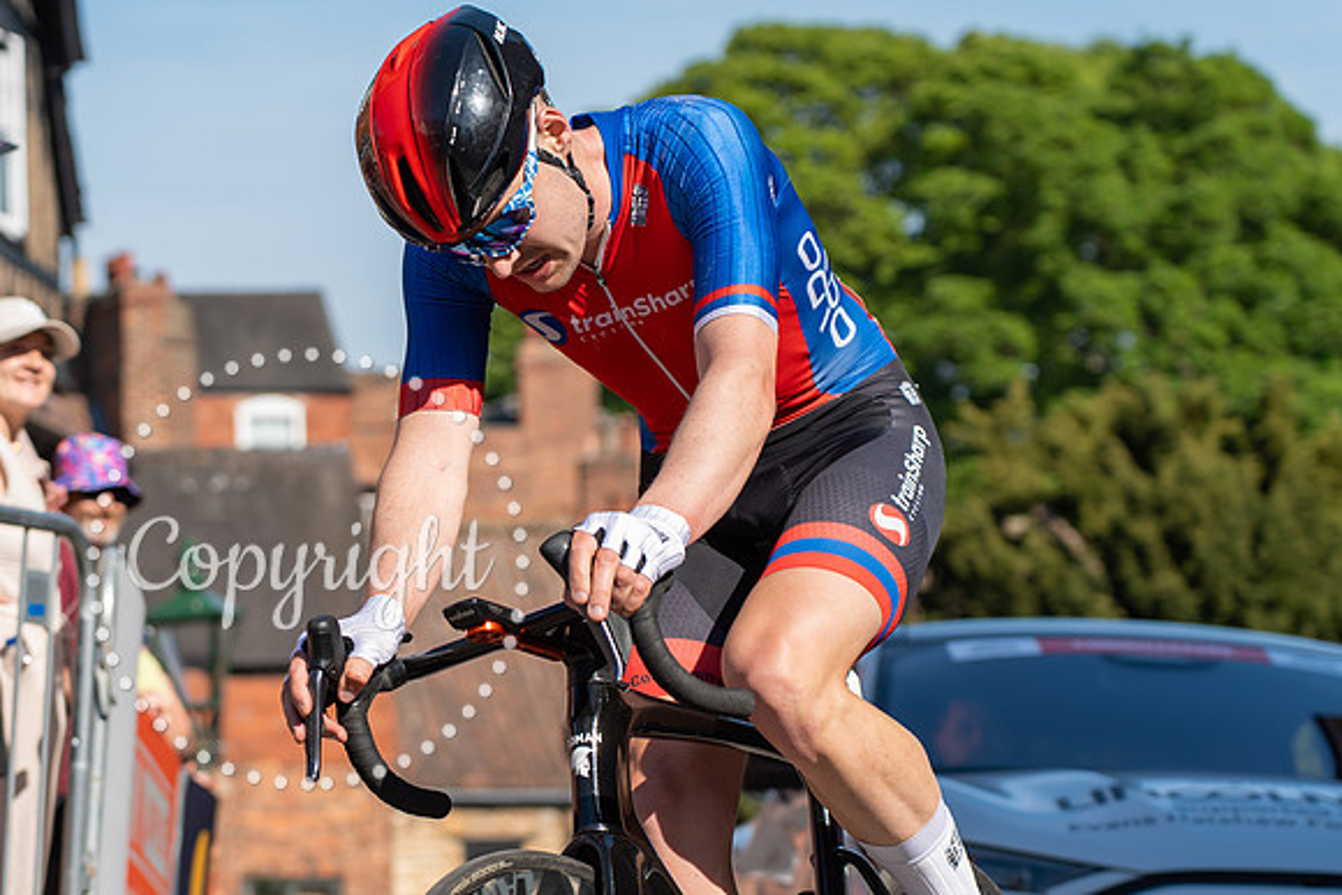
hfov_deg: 15.2
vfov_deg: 10.2
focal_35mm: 134
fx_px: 5009
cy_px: 607
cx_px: 466
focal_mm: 73
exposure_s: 1/1000
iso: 100
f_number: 3.5
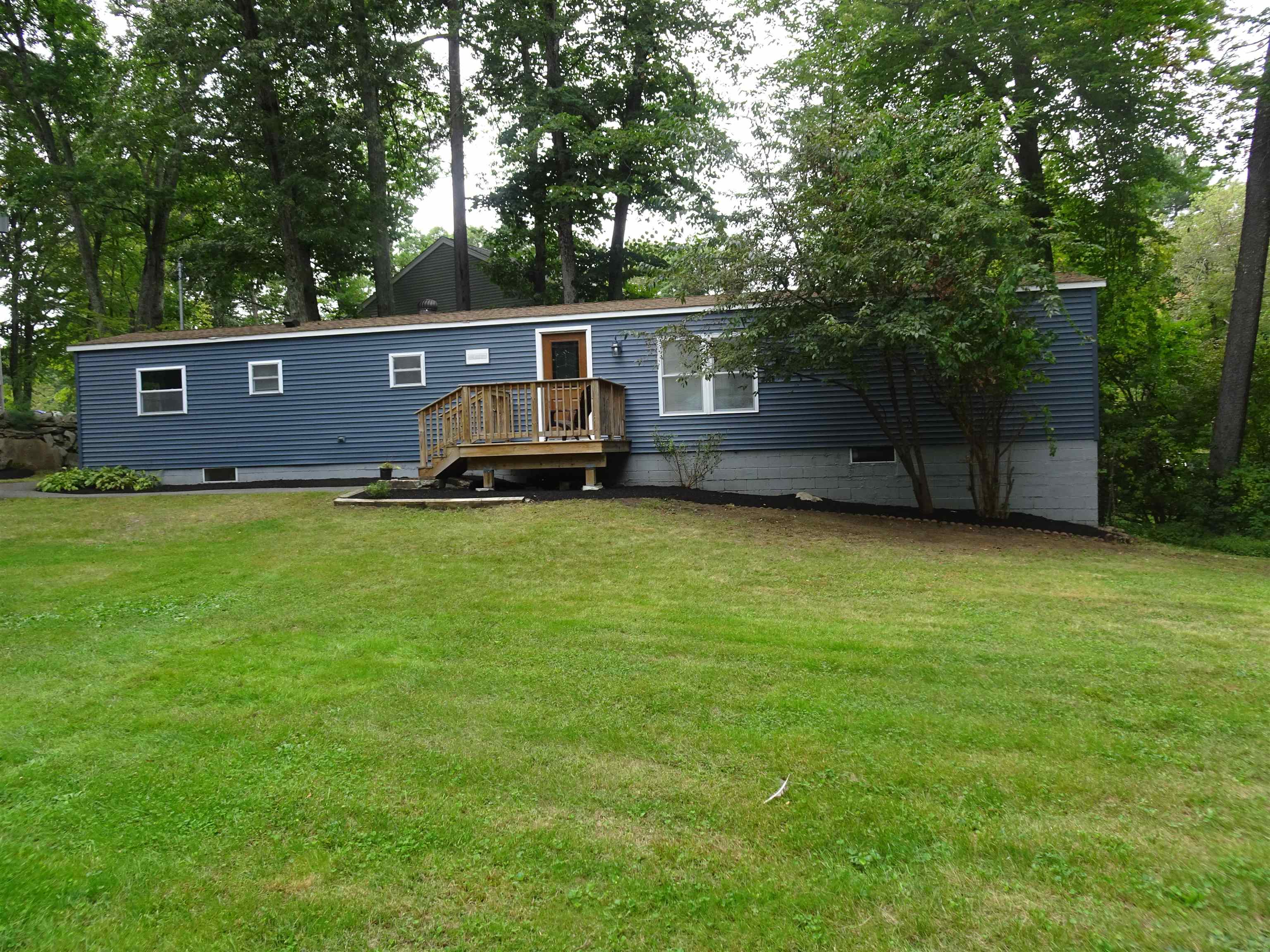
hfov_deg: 71.6
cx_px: 635
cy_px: 476
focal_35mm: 24
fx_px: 881
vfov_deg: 56.8
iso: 80
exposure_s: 1/200
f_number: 3.5
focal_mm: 4.1
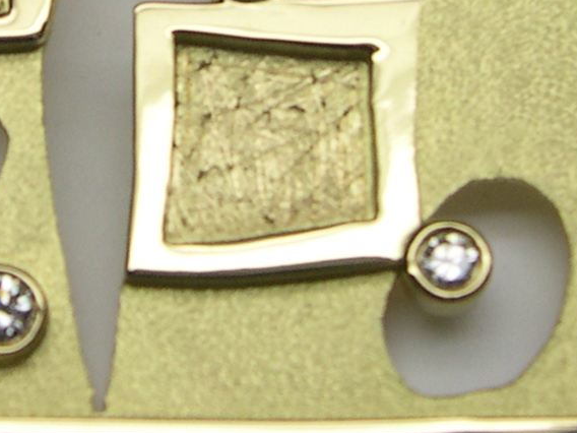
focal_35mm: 152
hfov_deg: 12.9
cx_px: 137
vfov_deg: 9.7
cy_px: 2
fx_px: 2534
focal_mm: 8
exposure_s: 1/76.9
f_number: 7.6
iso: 100
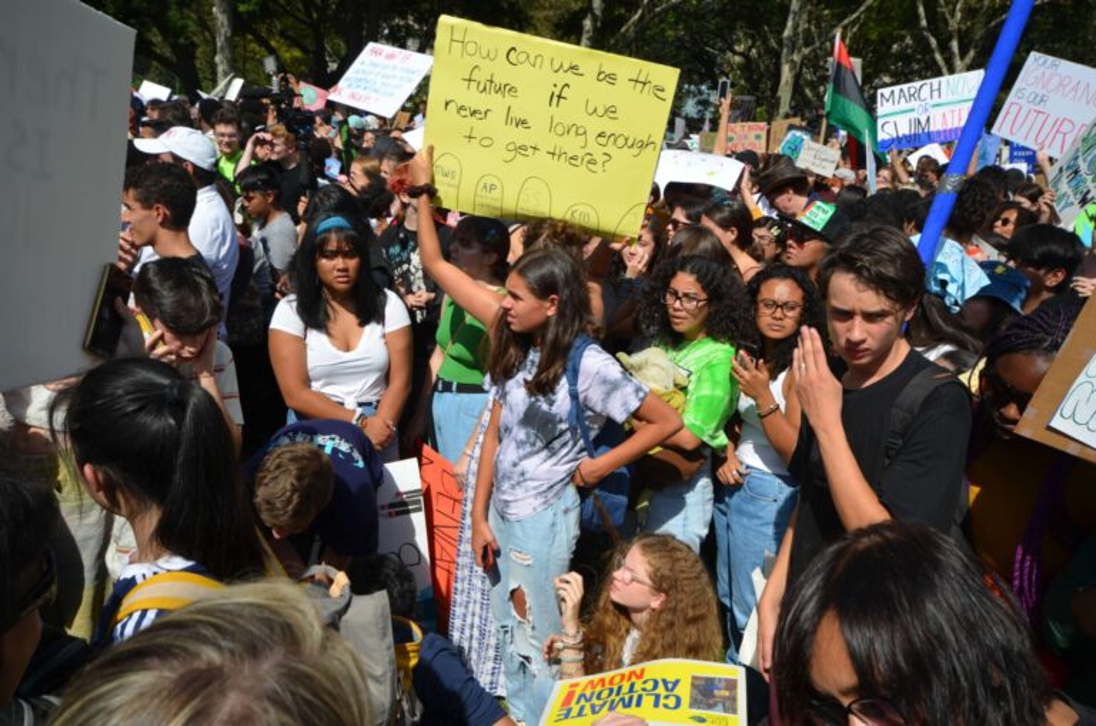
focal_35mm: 30
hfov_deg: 62.0
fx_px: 912
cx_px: 548
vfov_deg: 43.4
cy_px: 363
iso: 100
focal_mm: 20
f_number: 8
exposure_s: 1/250
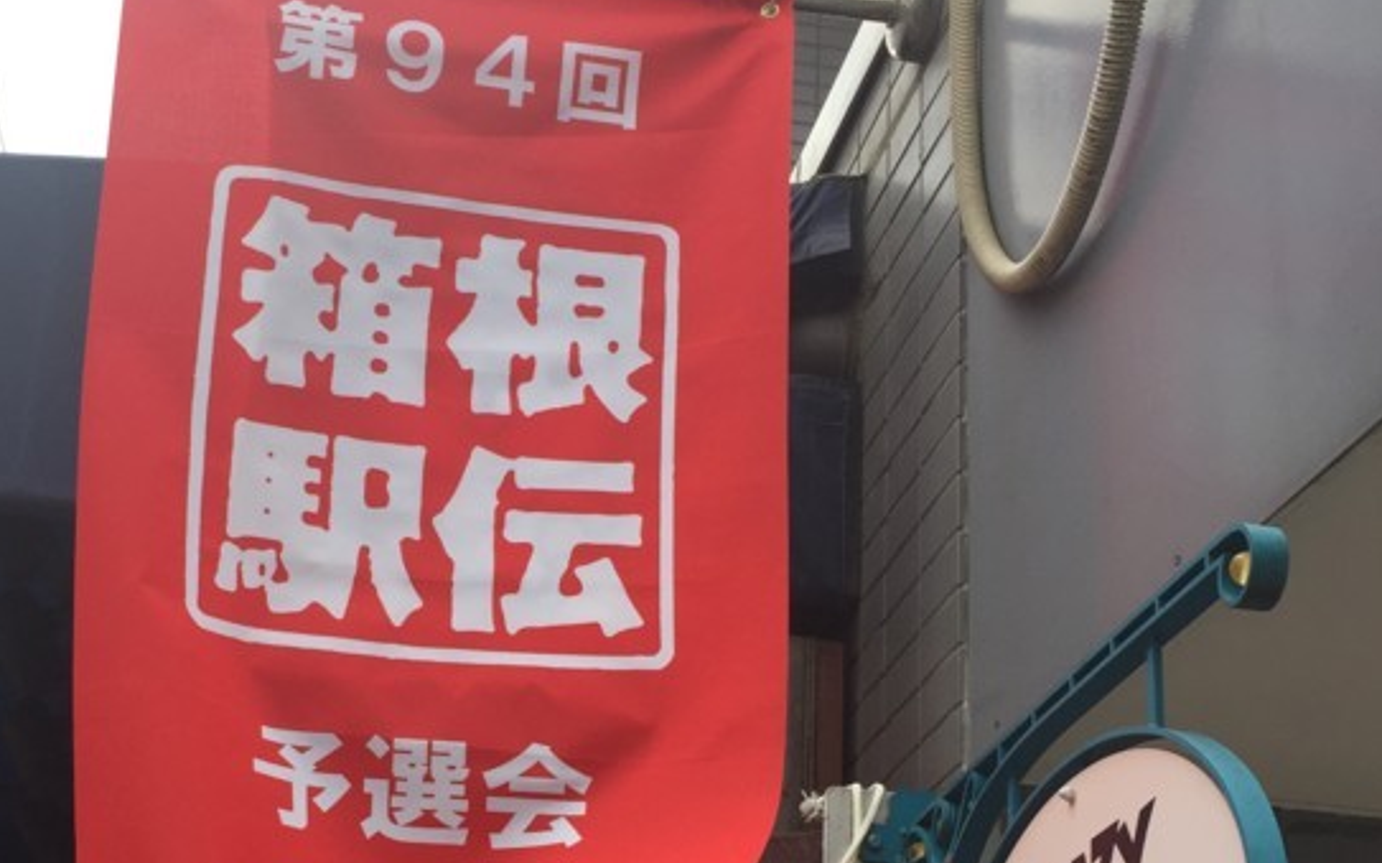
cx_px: 435
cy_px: 700
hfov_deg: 34.7
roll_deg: -5.5
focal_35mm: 58
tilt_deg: +20.9
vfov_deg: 22.0
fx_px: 2184
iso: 32
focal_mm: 4.15
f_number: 2.2
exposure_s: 1/154
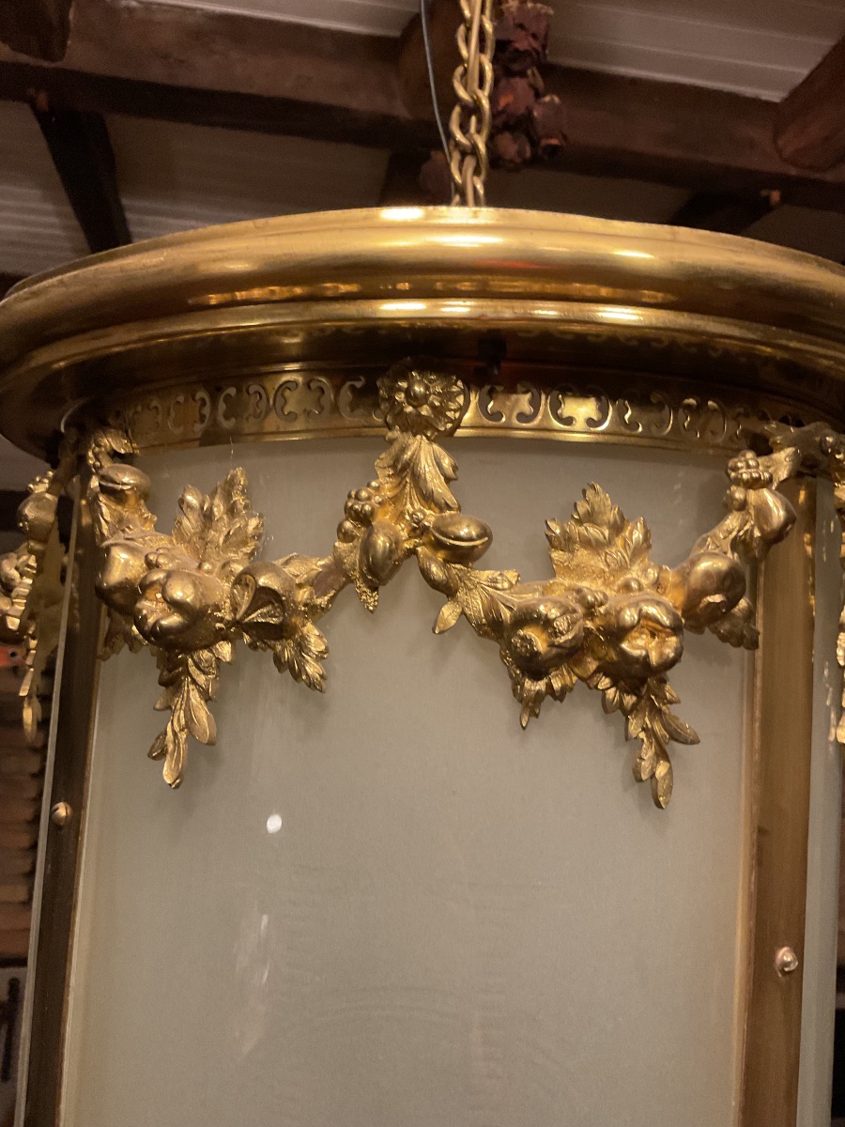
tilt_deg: +5.0
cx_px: 422
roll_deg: -2.4
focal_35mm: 29
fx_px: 944
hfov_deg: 48.2
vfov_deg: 61.7
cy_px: 564
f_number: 1.8
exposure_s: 1/40
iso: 250
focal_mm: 3
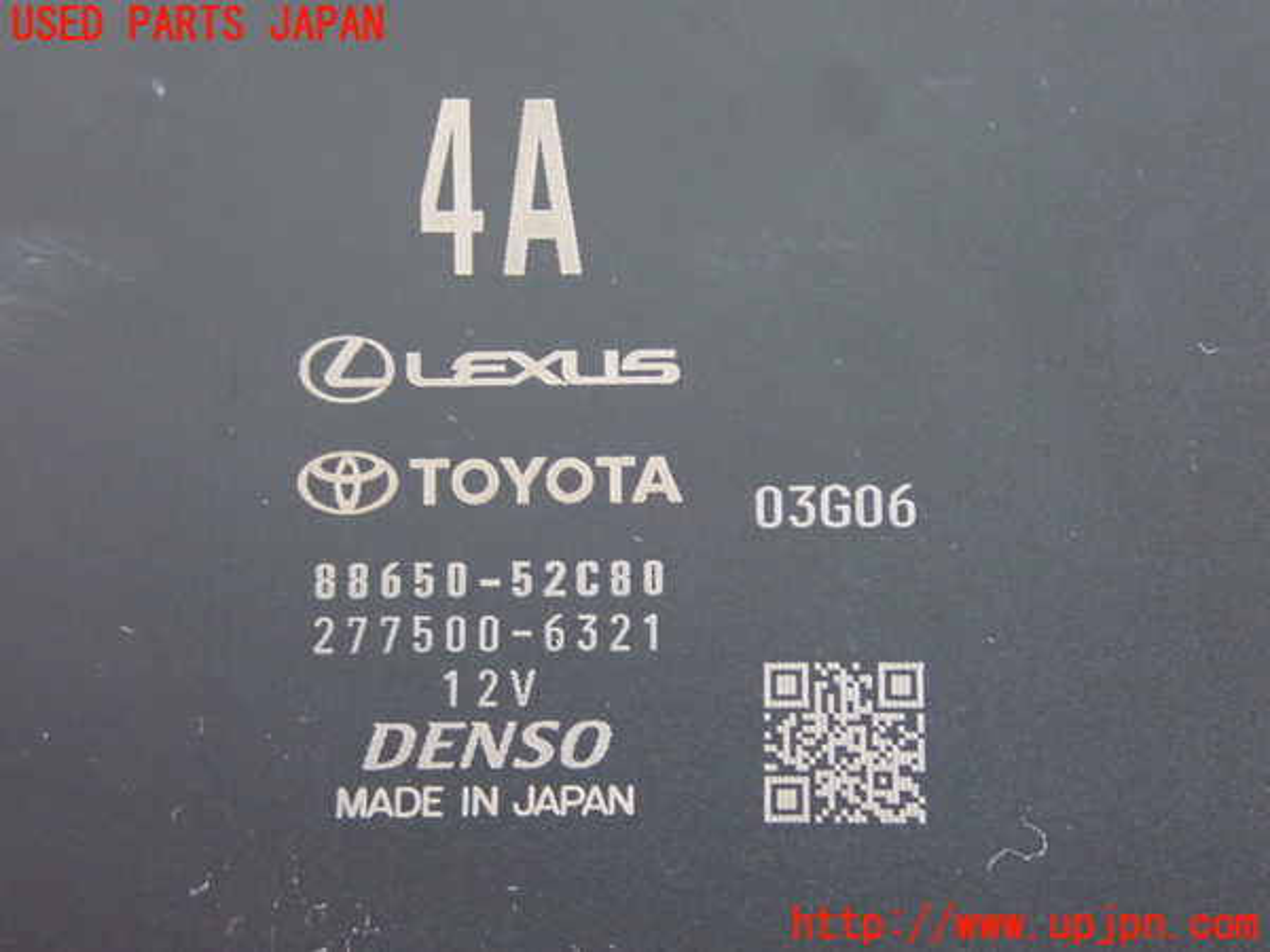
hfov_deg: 81.7
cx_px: 635
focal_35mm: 20
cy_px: 476
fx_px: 734
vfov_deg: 66.0
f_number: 3.8
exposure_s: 1/30
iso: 1000
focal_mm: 3.56
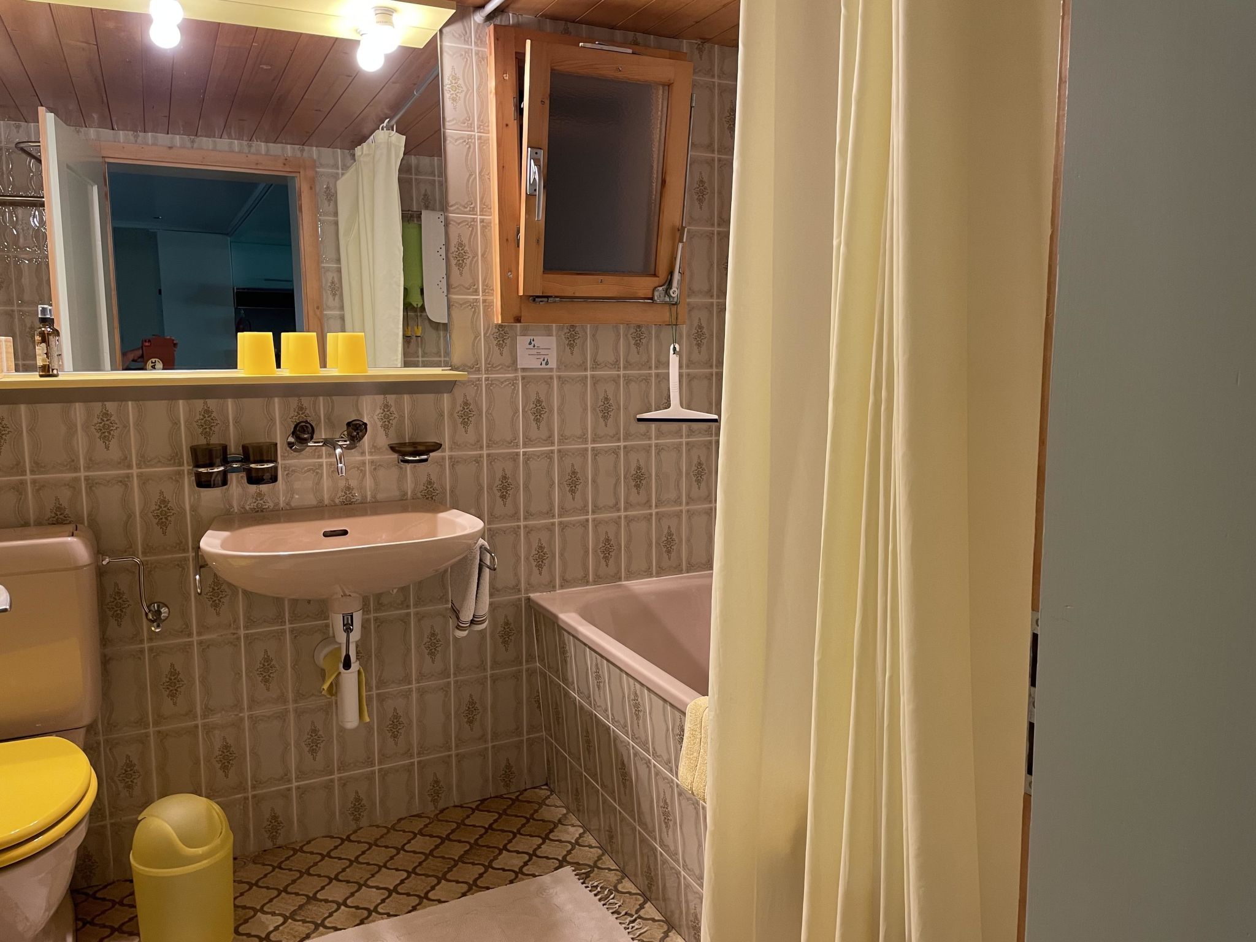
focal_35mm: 26
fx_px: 943
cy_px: 471
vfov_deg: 53.1
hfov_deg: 67.3
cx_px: 628
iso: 125
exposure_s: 1/50
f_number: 1.6
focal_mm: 4.2
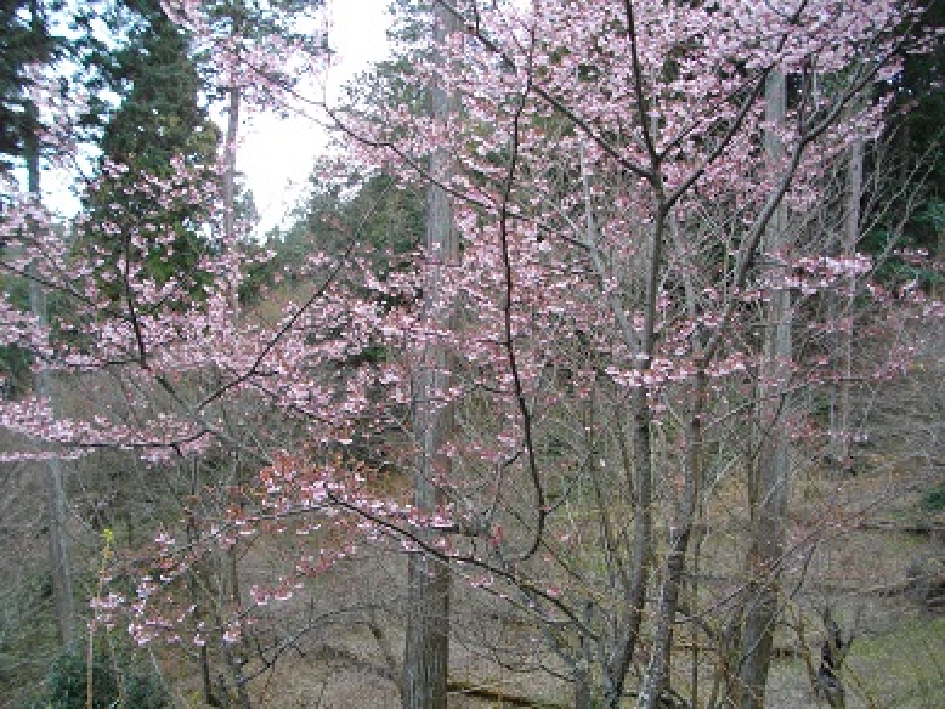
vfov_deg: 44.2
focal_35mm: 32
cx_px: 472
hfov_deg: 56.8
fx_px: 874
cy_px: 354
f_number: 2.9
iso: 200
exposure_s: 1/80
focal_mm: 5.7
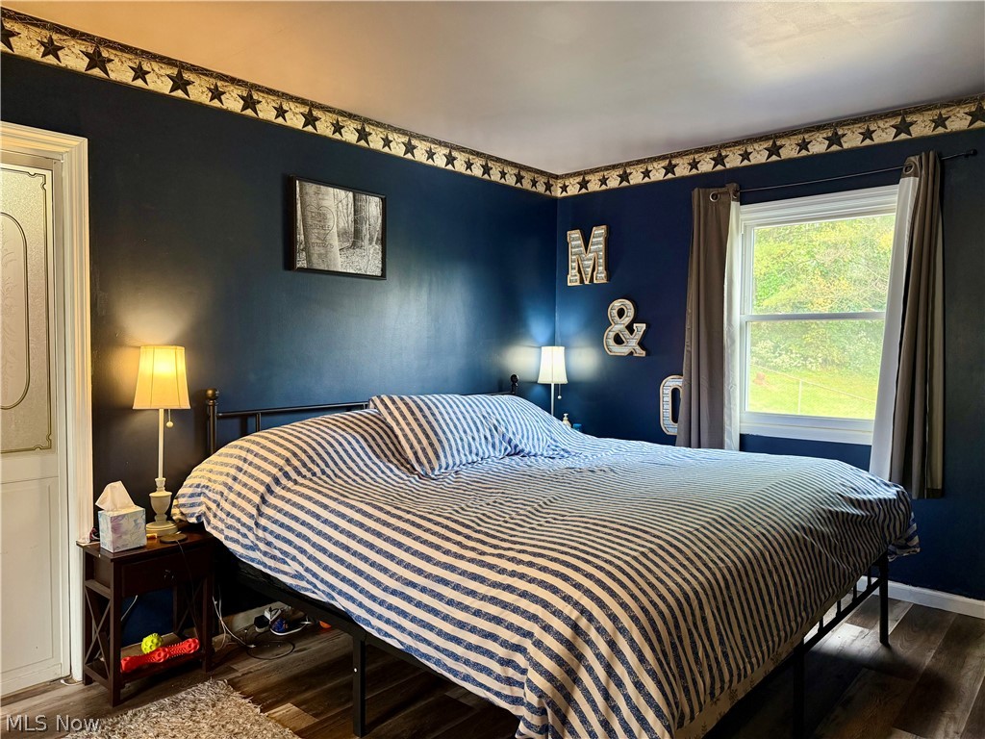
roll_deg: -0.1
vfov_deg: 56.8
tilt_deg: -1.9
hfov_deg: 71.6
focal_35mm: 24
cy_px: 370
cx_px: 492
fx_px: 683
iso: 200
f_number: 1.78
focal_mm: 6.76
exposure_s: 1/60
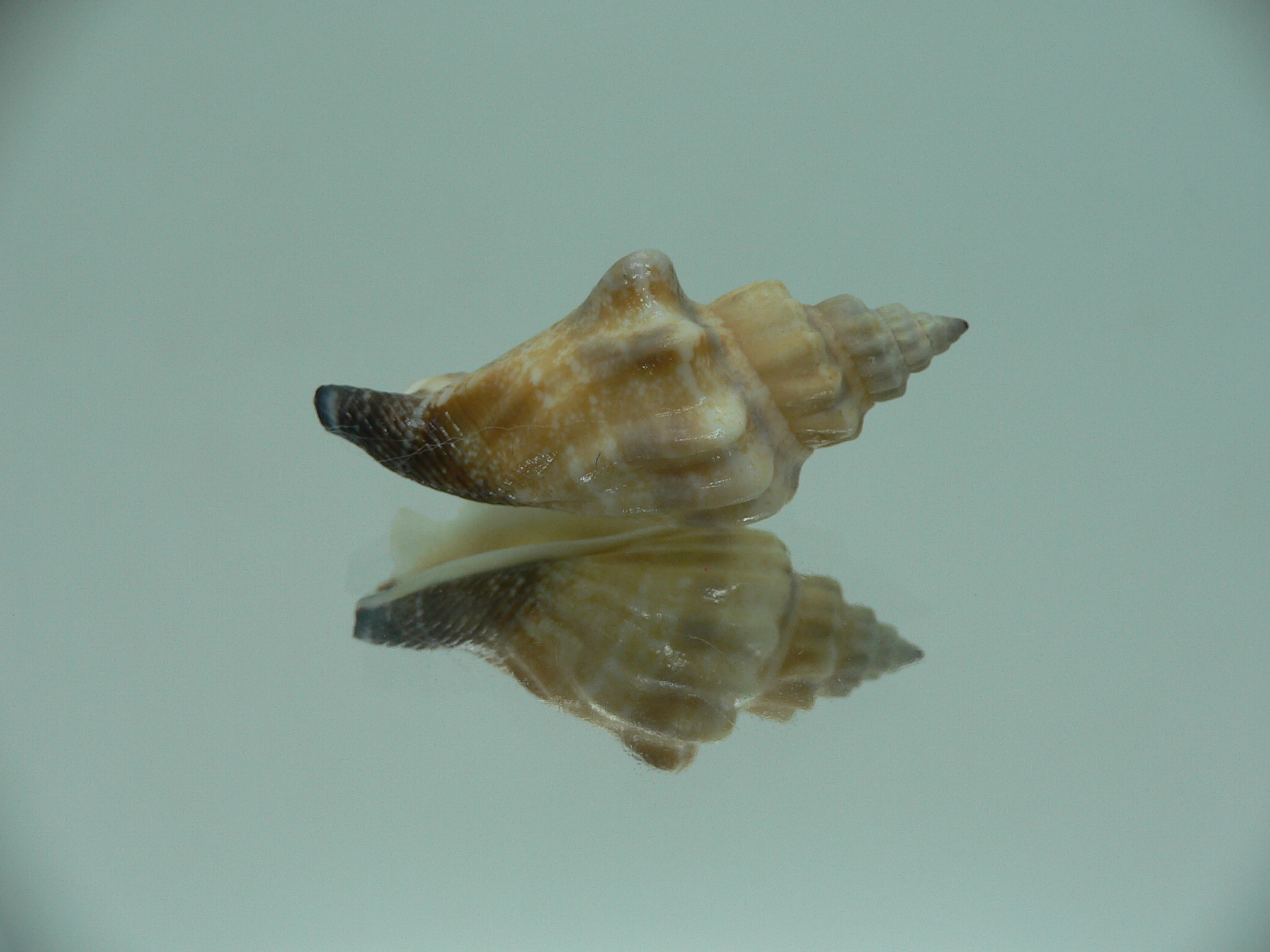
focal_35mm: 35
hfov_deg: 52.6
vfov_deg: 40.7
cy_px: 476
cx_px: 635
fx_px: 1284
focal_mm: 4.6
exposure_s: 1/60
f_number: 2.8
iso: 80
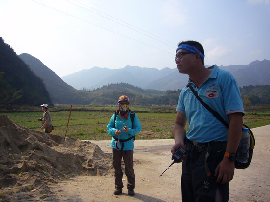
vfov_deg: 49.7
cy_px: 101
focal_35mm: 28
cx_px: 135
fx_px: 218
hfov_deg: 63.4
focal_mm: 4.6
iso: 80
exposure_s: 1/400
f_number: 5.6
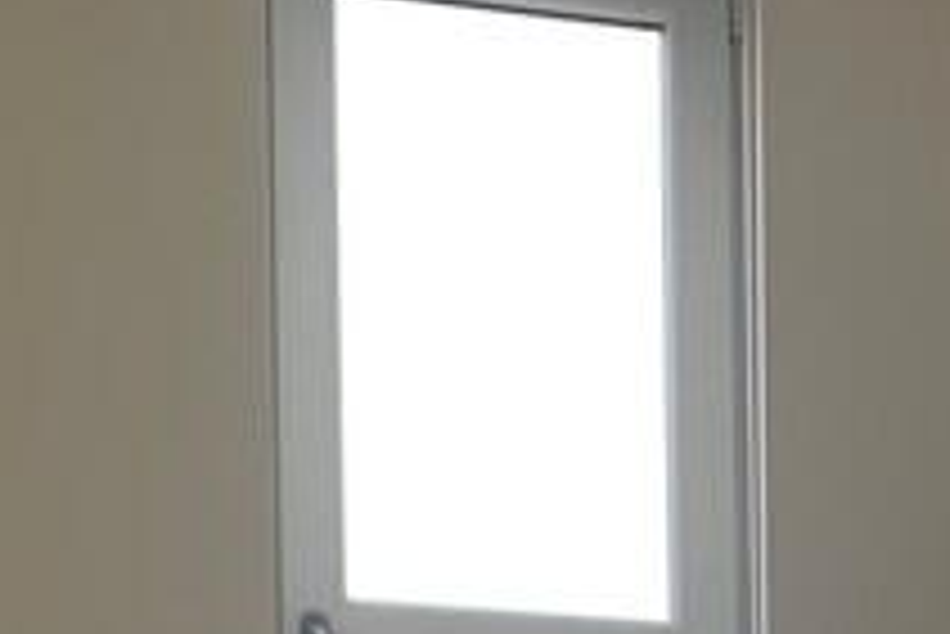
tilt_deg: -4.2
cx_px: 1283
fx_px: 3459
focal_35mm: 131
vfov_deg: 9.3
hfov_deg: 14.9
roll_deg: -0.7
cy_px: 1556
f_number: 1.8
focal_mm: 4.25
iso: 50
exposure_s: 1/50
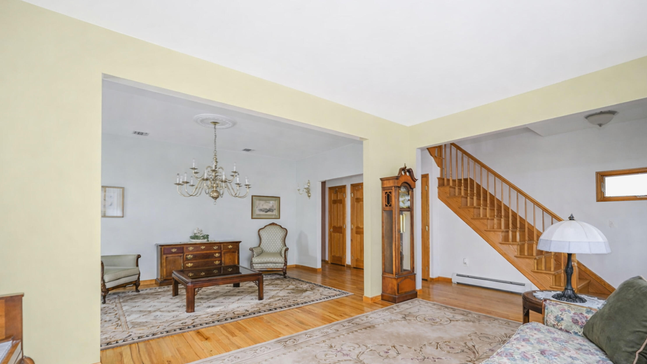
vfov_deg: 63.5
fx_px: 292
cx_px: 325
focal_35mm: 17
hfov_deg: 95.9
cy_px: 212
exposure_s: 1/8
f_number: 4
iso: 64
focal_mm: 16
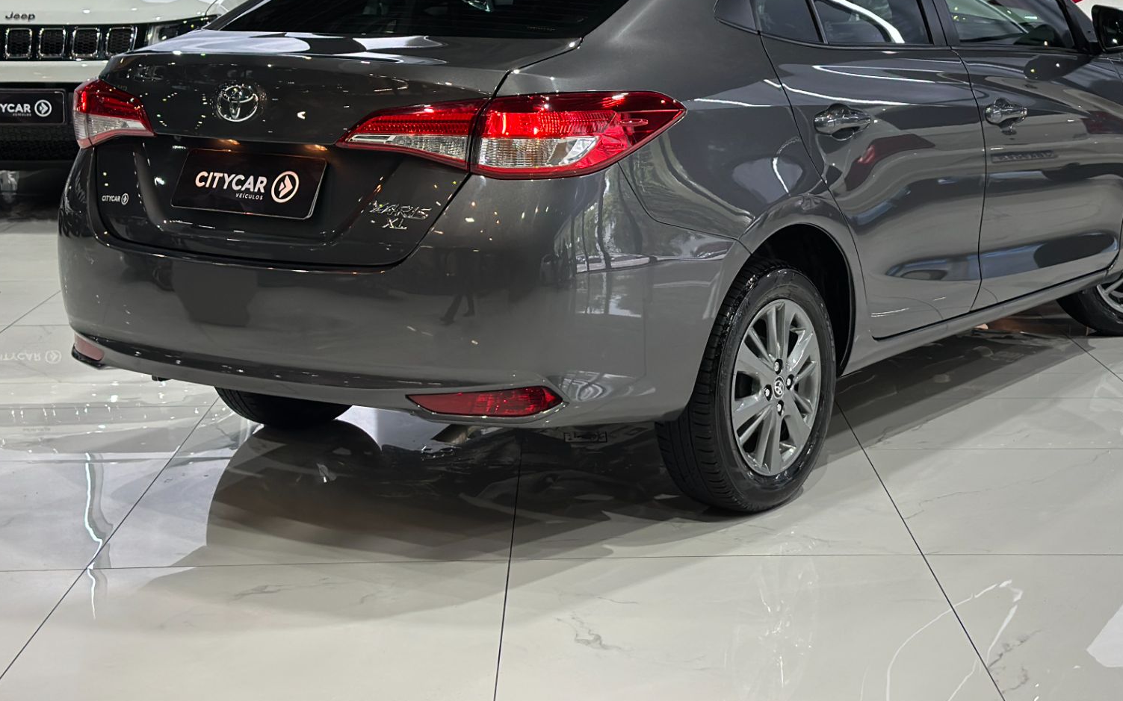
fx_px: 1989
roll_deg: +0.0
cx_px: 648
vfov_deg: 19.9
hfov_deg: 31.5
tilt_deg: -7.4
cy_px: 181
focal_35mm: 65
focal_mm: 6.86
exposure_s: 1/120
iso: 200
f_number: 1.78
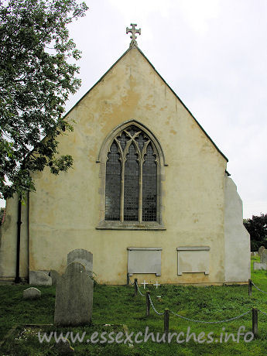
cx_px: 134
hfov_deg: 40.7
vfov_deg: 52.6
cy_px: 178
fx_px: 360
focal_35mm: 35
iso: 50
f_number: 4.5
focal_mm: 8.9
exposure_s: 1/126
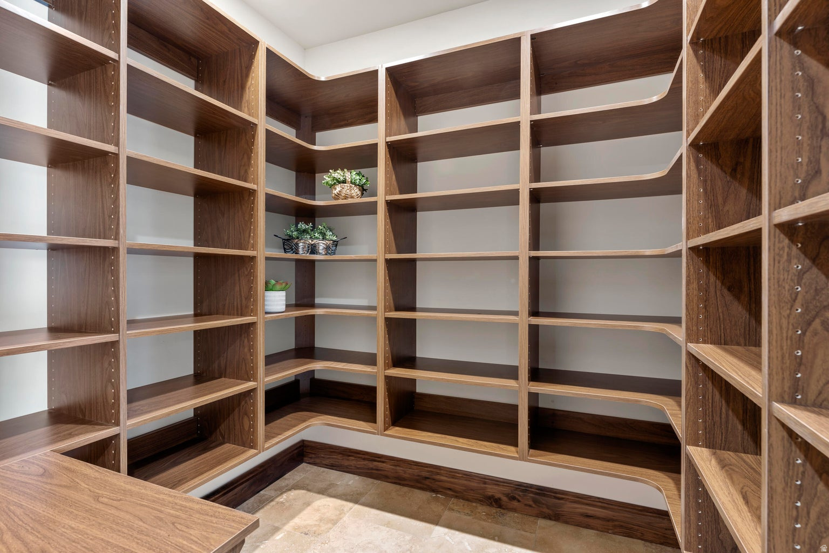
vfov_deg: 69.8
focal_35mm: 17
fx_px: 396
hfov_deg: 92.6
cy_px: 276
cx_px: 414
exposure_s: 15
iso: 100
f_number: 8
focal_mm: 17.2
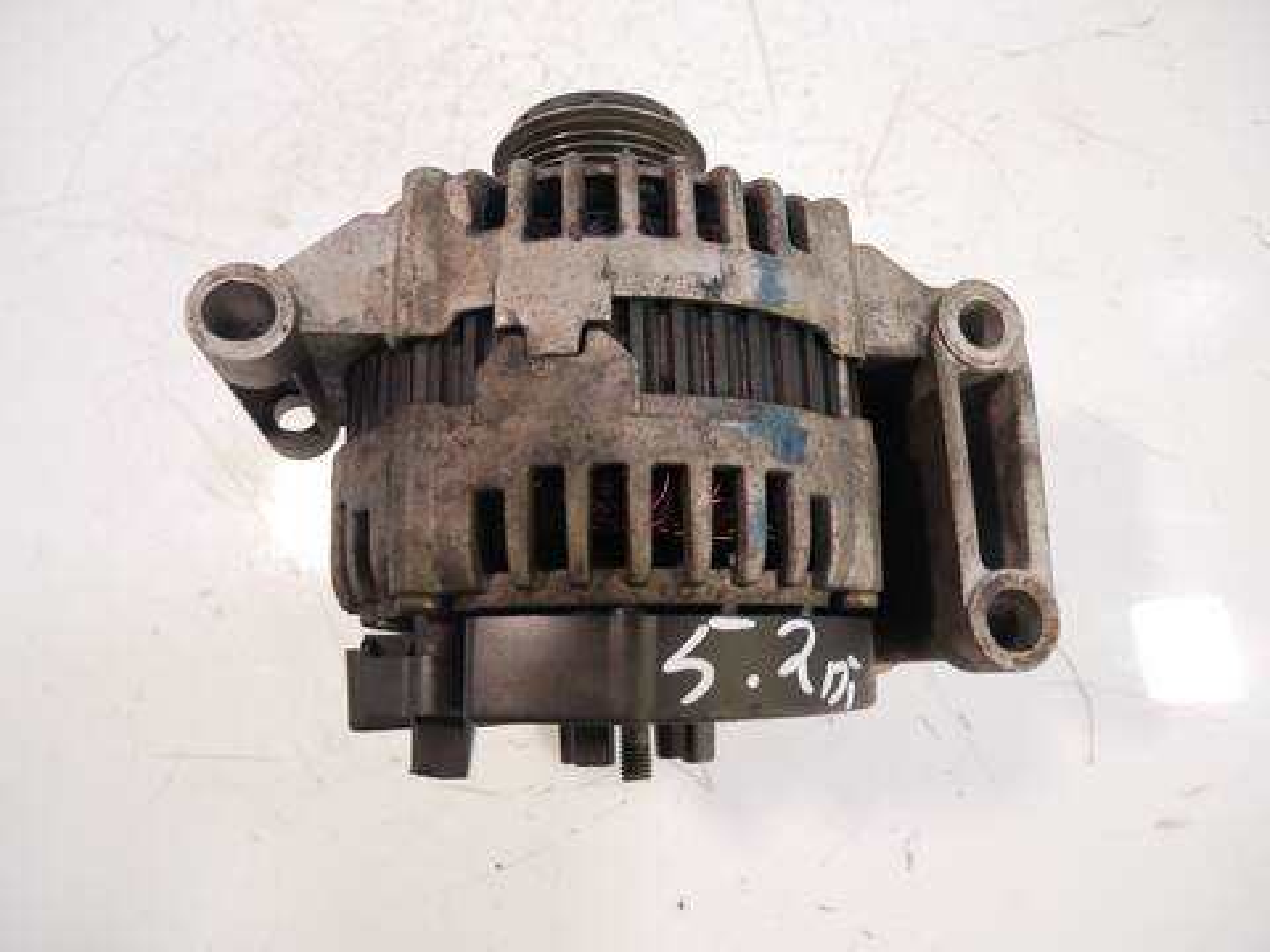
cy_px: 476
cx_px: 635
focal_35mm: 24
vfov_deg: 56.8
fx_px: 881
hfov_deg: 71.6
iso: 800
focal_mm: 12
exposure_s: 1/60
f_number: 3.5
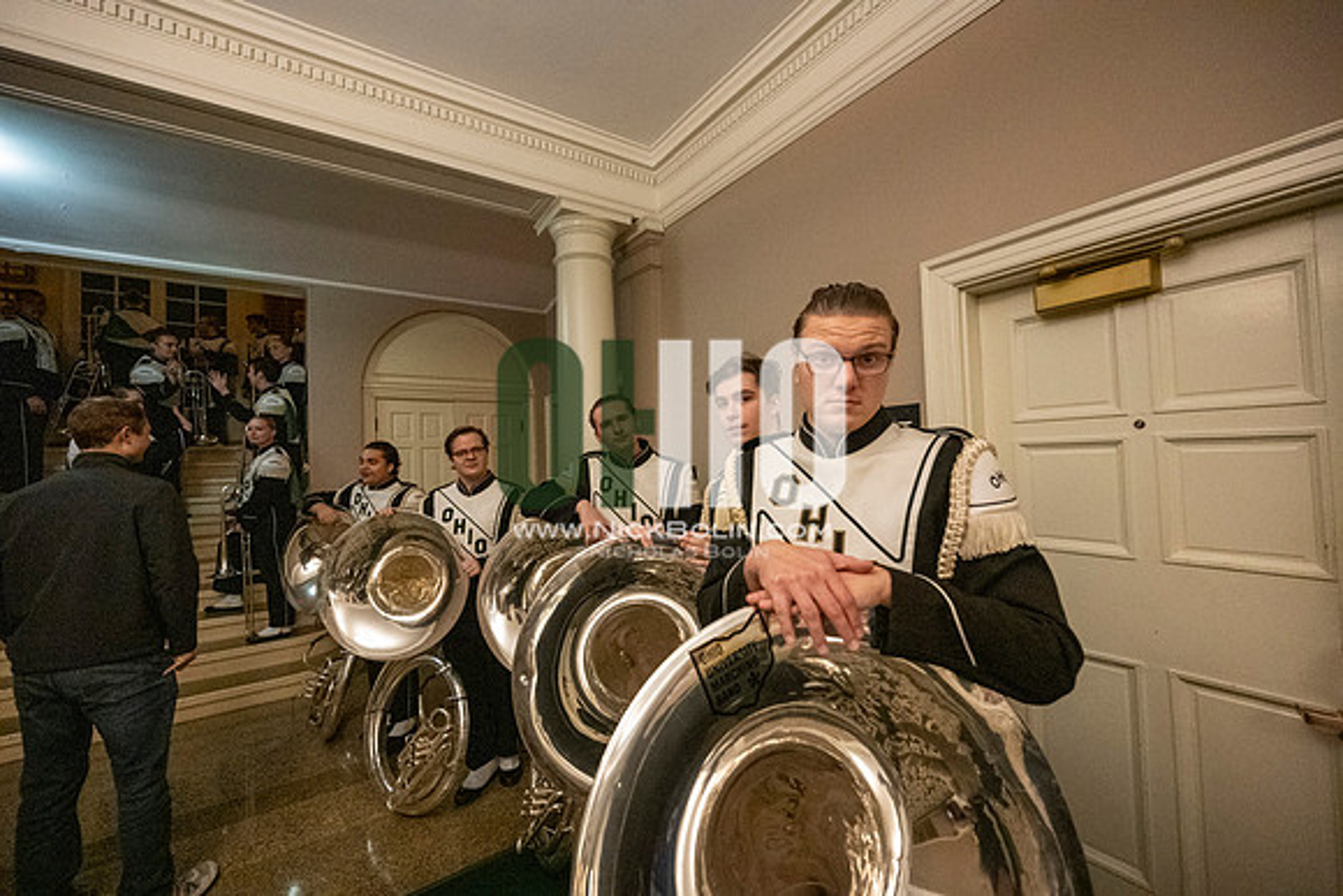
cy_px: 448
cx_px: 672
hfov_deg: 104.2
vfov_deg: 81.2
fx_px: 522
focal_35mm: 14
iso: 12800
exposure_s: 1/250
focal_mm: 14
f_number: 4.5
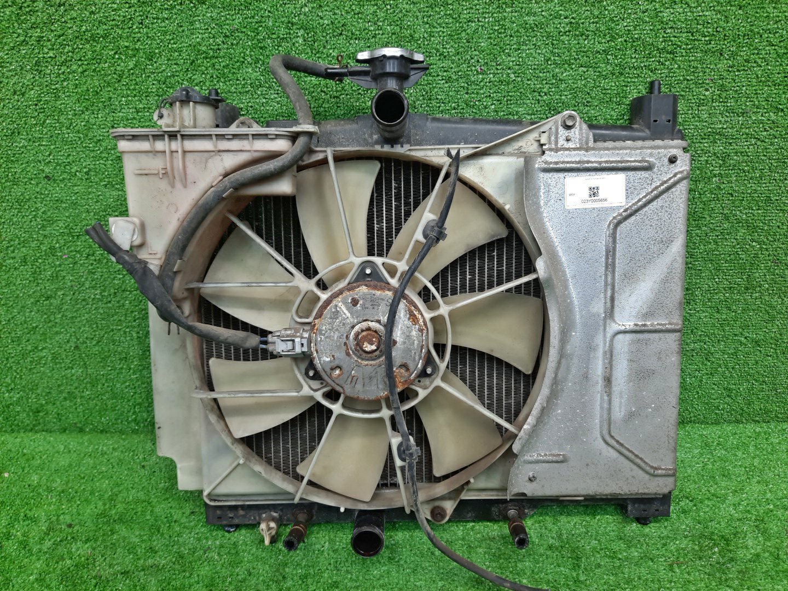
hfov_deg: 69.4
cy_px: 296
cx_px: 394
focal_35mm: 25
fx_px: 569
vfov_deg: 54.9
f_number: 2
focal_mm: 4.6
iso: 82
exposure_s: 1/50
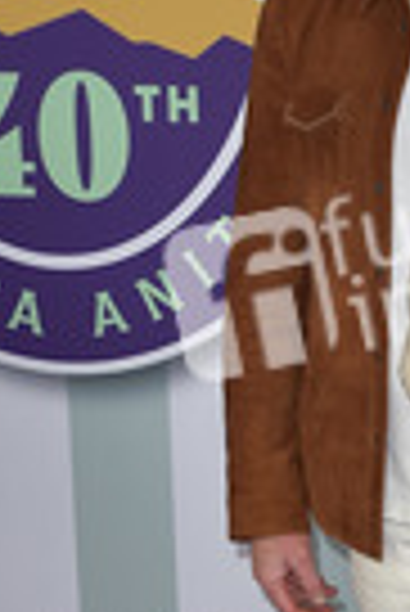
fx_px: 1704
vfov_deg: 20.1
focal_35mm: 100
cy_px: 500
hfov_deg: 13.3
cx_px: 529
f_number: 6.3
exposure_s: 1/250
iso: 250
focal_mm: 34
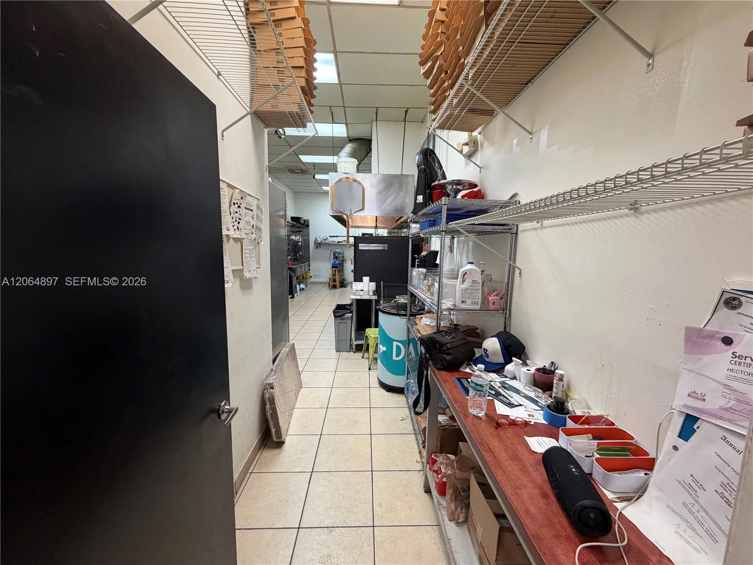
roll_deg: +0.1
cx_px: 376
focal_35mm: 14
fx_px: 305
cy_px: 282
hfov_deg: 102.1
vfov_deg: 85.7
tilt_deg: -5.7
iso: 250
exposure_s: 1/60
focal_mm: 2.22
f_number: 2.2
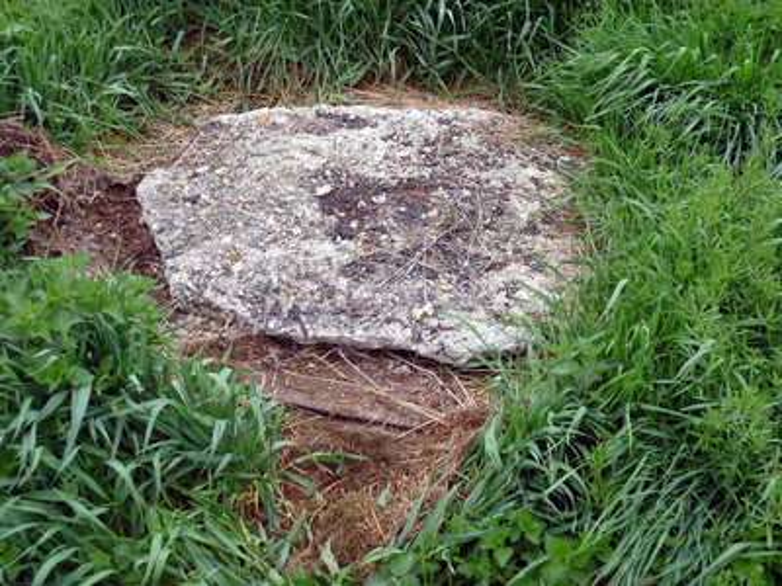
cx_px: 391
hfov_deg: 39.7
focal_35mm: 48
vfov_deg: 30.3
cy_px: 293
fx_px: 1084
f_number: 3.3
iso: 80
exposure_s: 1/160
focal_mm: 8.6
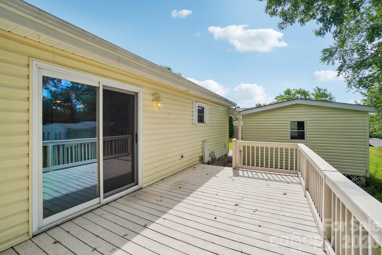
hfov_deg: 100.4
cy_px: 128
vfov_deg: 77.3
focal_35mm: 15
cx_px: 191
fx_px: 159
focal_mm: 10
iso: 100
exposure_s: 1/200
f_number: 8
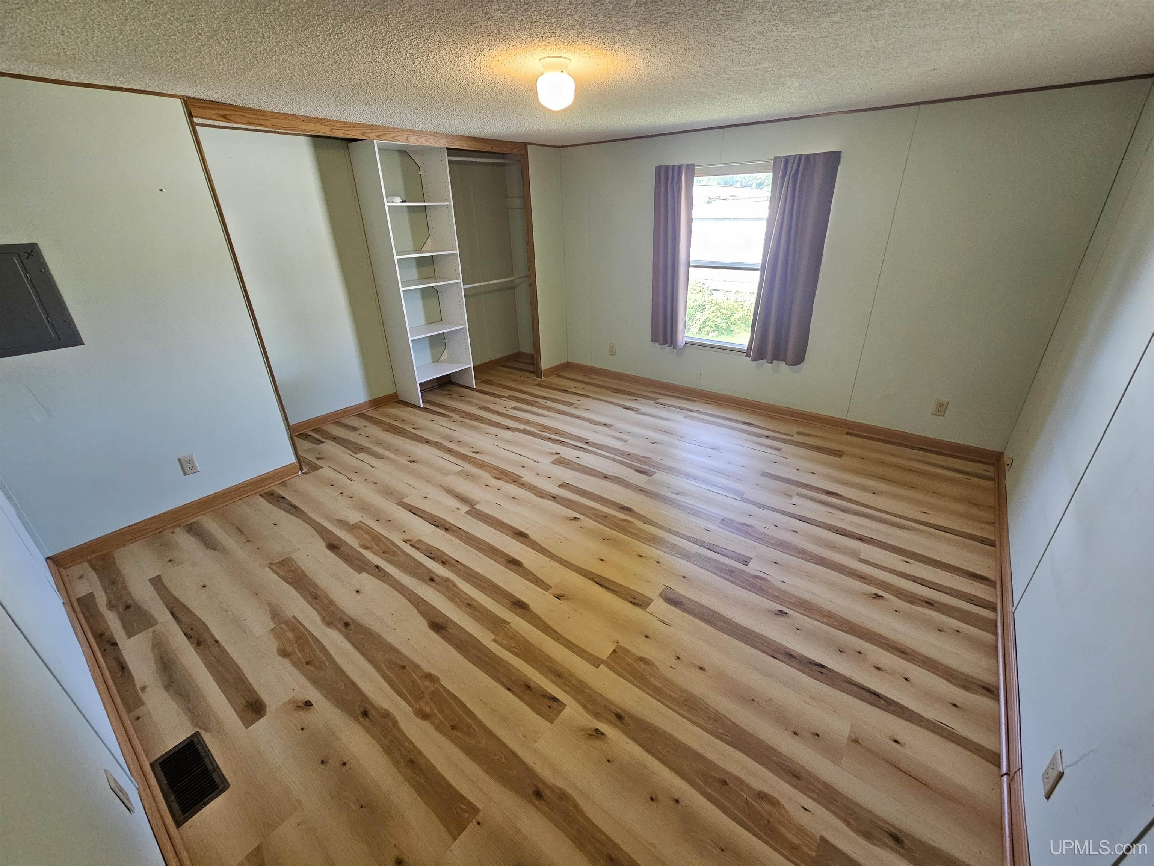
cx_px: 577
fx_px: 433
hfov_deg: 106.2
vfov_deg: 89.9
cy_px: 433
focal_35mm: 13
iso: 250
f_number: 2.2
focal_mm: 2.2
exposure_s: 1/60
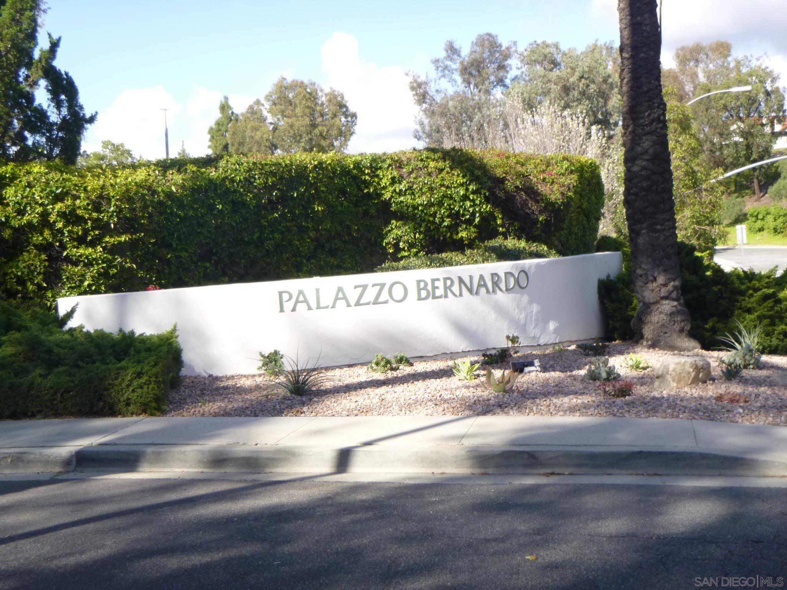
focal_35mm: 50
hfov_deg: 38.2
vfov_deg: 29.1
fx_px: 1137
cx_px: 394
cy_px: 295
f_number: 4.9
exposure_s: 1/200
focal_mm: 9
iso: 100
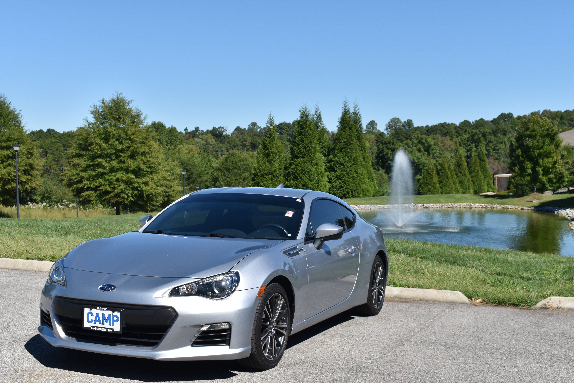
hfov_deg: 41.1
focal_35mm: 48
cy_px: 192
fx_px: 765
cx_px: 287
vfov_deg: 28.1
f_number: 8
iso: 100
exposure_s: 1/320
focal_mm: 32
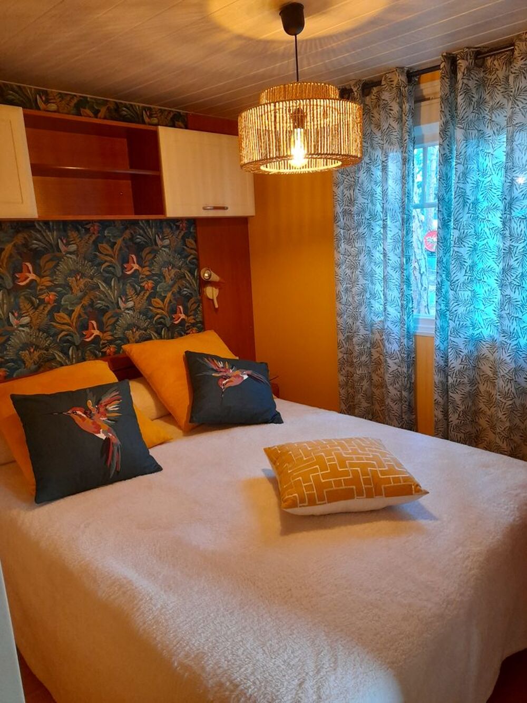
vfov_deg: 69.4
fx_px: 507
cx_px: 264
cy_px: 352
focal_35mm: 25
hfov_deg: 54.9
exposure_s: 1/33
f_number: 2
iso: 320
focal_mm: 4.6
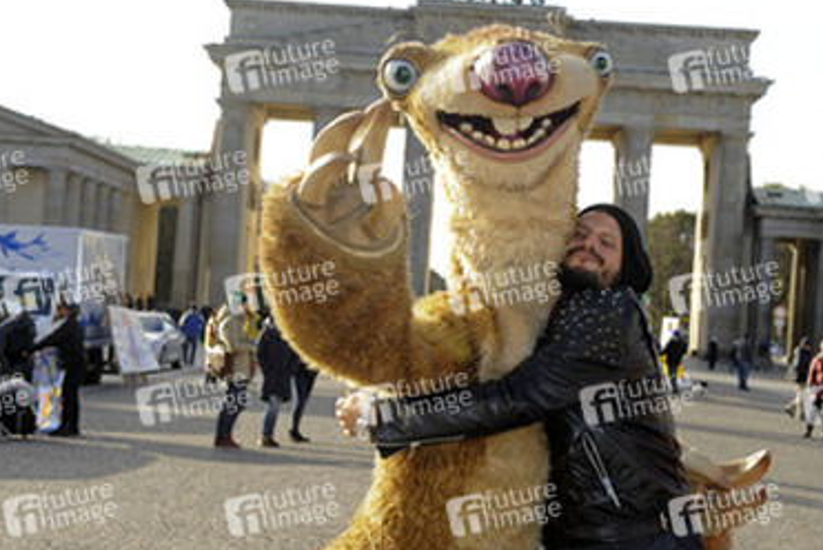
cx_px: 444
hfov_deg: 25.3
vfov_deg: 17.1
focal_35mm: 80
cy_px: 233
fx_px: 1830
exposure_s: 1/320
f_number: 8
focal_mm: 66
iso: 500
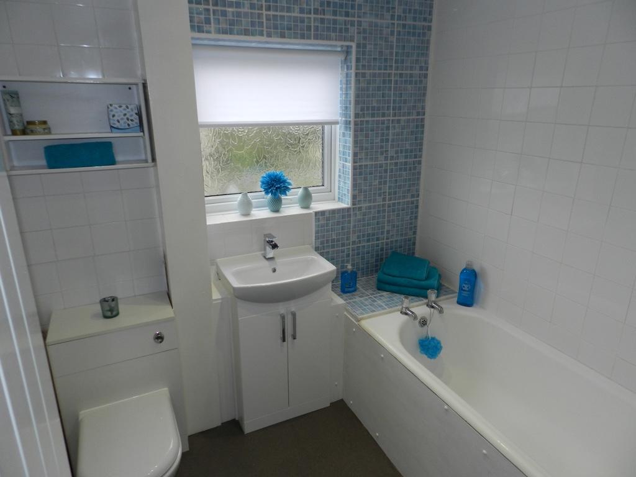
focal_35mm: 23
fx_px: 423
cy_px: 238
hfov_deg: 73.9
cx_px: 318
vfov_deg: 58.9
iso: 160
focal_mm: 4
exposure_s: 1/100
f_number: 3.4
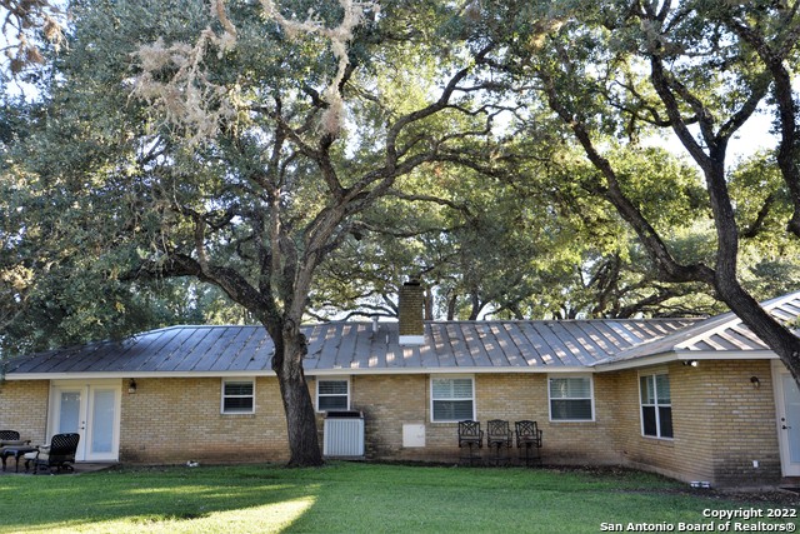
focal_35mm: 36
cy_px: 267
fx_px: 800
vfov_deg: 36.9
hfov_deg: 53.1
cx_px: 400
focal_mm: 24
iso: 400
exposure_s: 1/200
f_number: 5
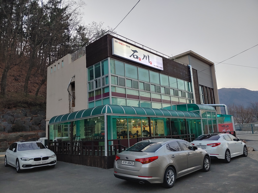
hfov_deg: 69.4
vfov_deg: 54.9
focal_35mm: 25
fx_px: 186
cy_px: 96
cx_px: 129
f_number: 1.5
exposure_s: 1/166
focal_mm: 4.23
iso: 50
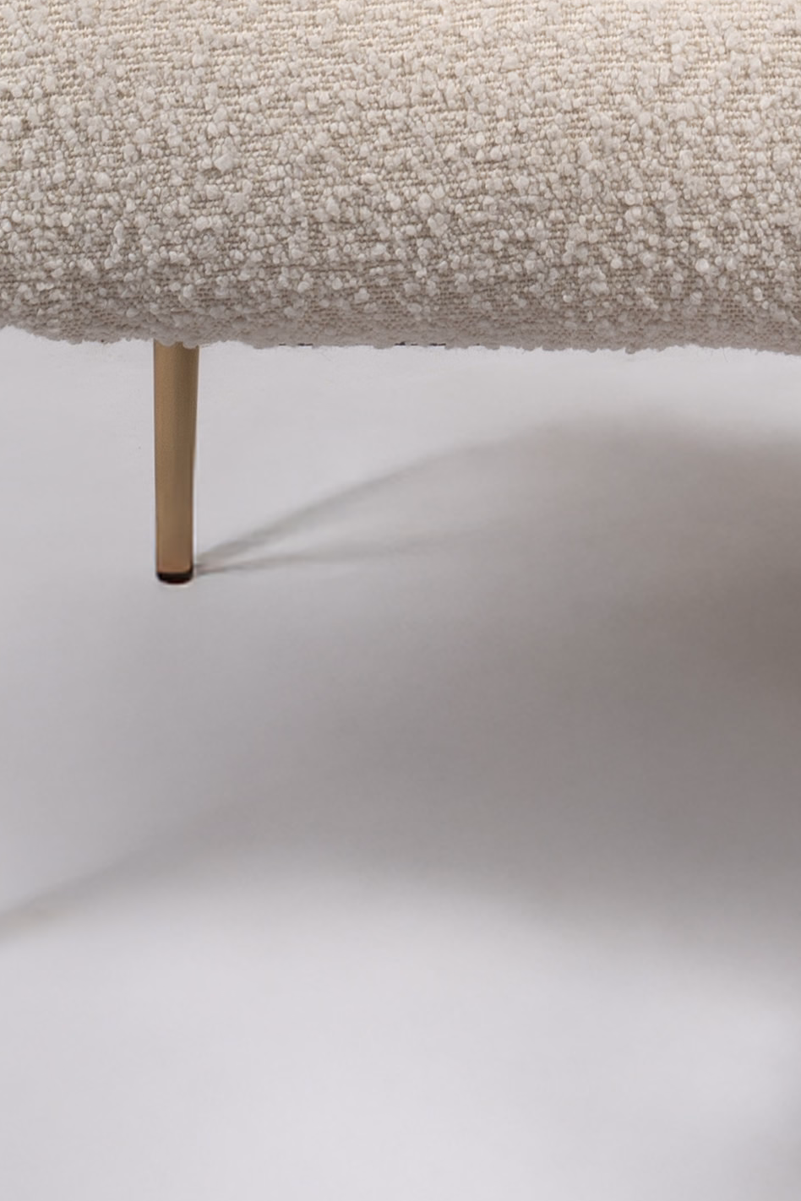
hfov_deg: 6.7
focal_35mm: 206
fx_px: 6875
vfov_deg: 9.6
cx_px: 563
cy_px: -853
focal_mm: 50
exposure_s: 1/200
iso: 100
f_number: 8
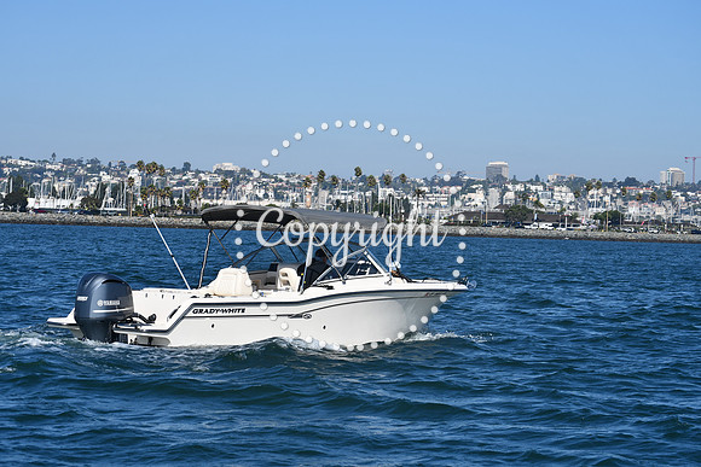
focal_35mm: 108
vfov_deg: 12.7
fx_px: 2103
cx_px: 350
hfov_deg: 18.9
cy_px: 234
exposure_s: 1/400
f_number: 10
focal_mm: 72
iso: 100
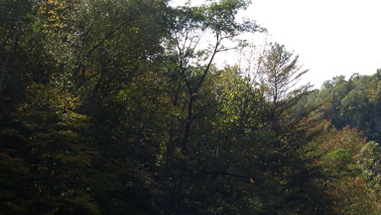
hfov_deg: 30.3
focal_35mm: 69
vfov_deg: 17.5
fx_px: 697
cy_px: 124
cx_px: 265
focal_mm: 8
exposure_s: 1/145
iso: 100
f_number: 7.6
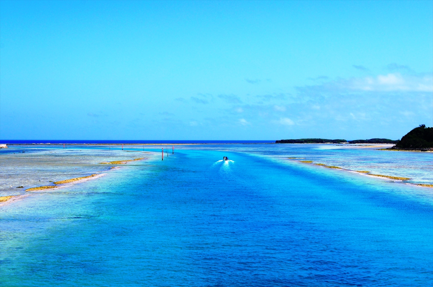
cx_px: 216
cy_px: 144
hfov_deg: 32.7
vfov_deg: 22.0
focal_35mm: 62
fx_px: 739
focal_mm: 41
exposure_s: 1/320
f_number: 13
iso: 200
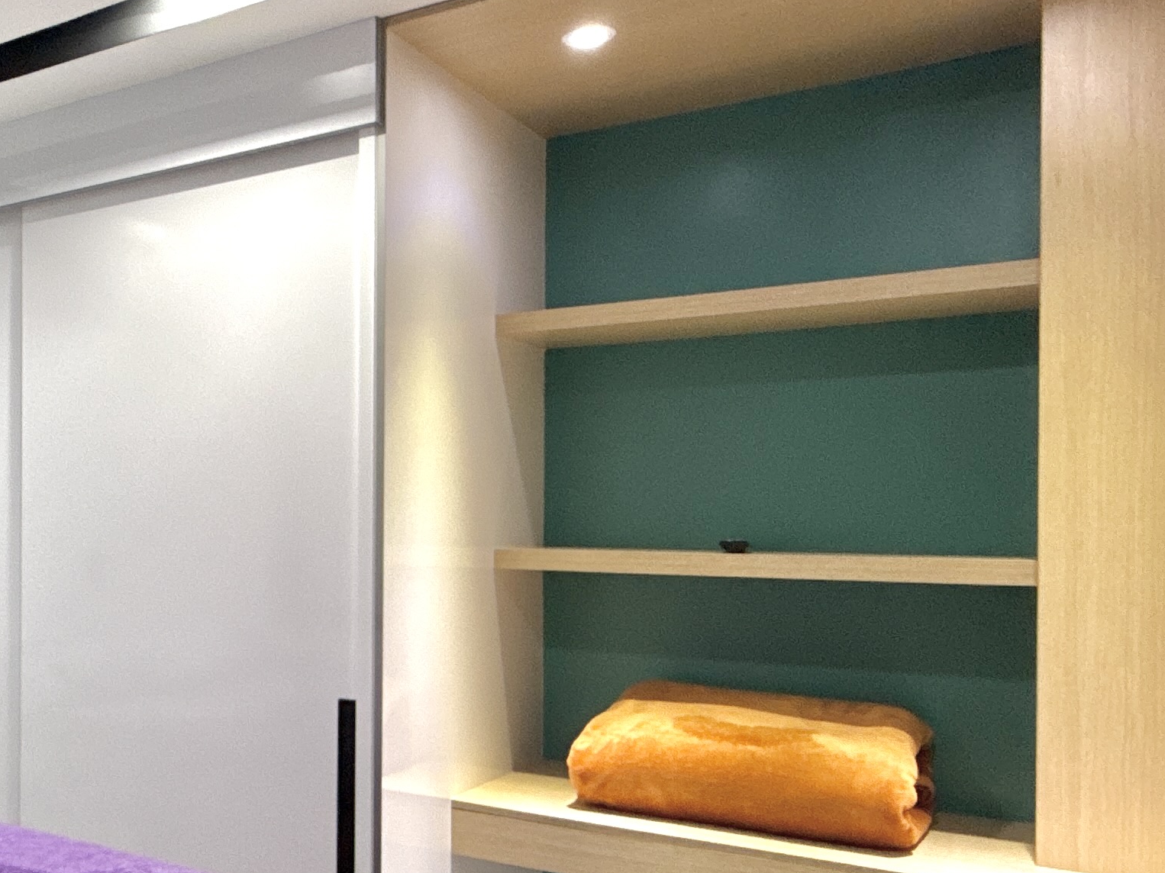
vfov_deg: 38.5
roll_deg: -0.2
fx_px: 1245
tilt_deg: -0.3
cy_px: 524
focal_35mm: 37
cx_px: 33
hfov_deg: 43.8
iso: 250
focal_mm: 2.22
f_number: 2.2
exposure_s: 1/60
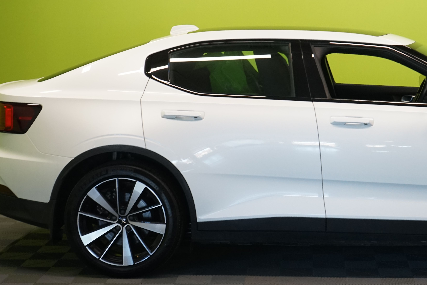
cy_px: 126
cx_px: 334
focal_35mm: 88
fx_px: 1044
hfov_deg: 22.8
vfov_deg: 15.5
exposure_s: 1/30
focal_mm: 48
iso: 1600
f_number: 7.1
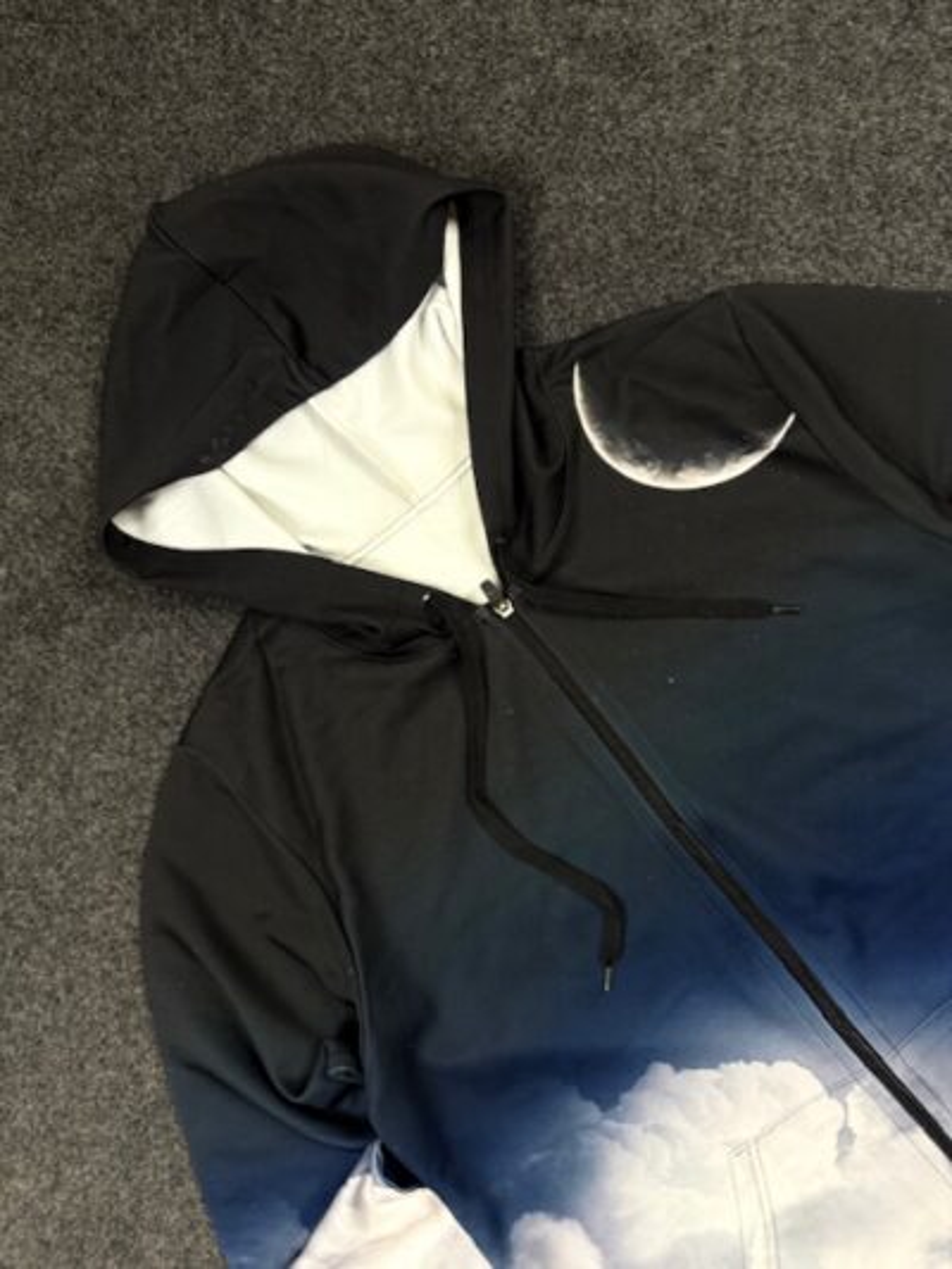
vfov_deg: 71.6
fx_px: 880
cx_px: 476
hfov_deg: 56.8
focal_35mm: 24
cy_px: 634
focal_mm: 6.76
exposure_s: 1/100
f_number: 1.78
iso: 200
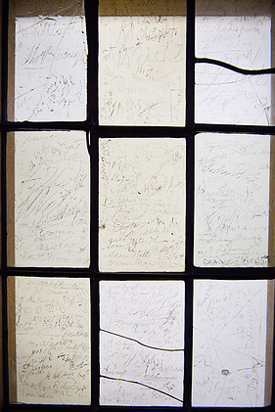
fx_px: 355
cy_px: 212
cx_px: 135
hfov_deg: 42.4
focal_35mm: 31
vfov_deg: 60.3
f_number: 2.8
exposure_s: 1/125
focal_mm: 29
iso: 100
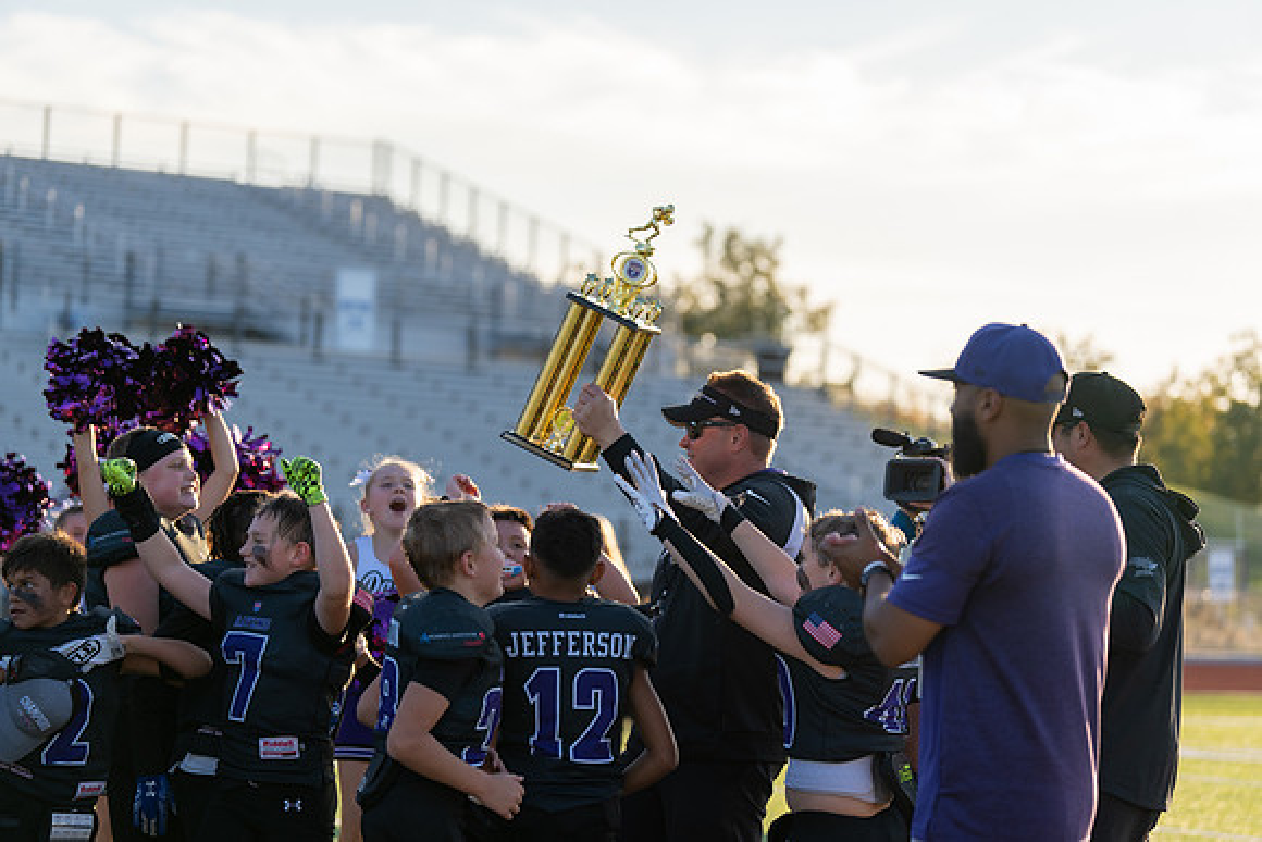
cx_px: 631
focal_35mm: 100
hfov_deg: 20.4
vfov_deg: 13.7
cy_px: 421
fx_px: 3506
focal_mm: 100
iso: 100
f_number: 2.8
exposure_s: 1/1000
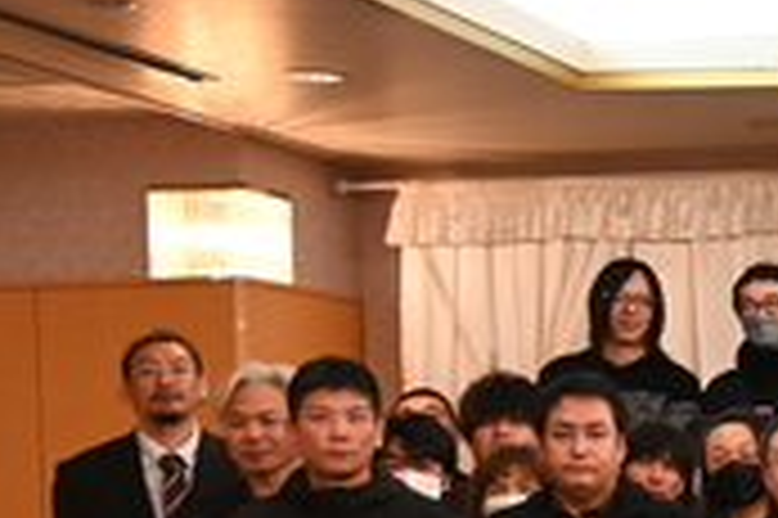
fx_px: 2397
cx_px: 1569
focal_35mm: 111
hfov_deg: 14.9
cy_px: 552
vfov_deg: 12.1
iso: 160
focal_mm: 16
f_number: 2.8
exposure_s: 1/25
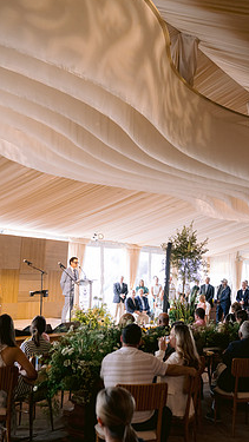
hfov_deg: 26.9
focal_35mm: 44
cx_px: 176
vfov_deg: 46.2
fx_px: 516
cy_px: 257
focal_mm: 35
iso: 1250
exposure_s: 1/160
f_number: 3.2
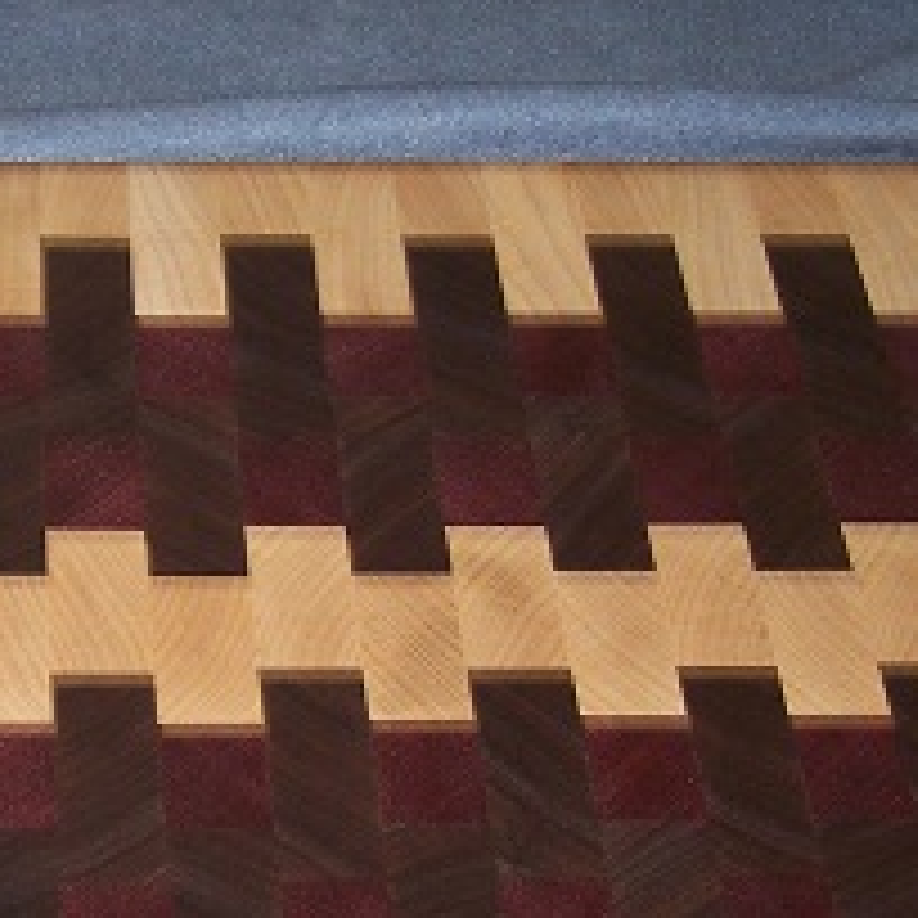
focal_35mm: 106
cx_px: 63
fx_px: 3180
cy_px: 763
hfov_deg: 16.2
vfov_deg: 16.3
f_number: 2.8
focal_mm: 6.3
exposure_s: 1/2
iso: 80
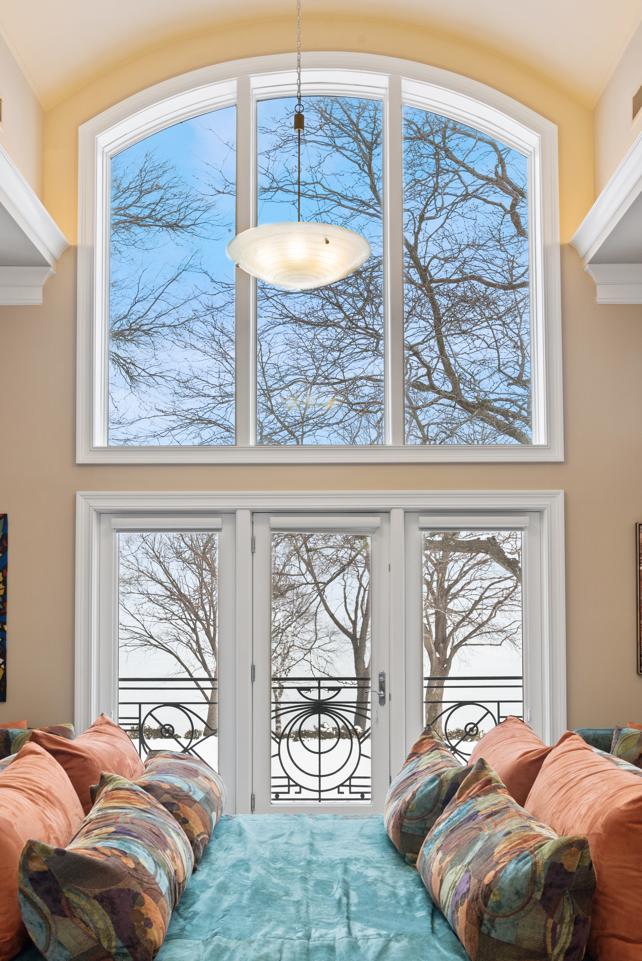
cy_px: 480
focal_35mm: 35
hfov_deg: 37.9
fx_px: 935
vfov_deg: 54.4
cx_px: 321
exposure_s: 1/25
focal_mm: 35
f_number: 8
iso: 500
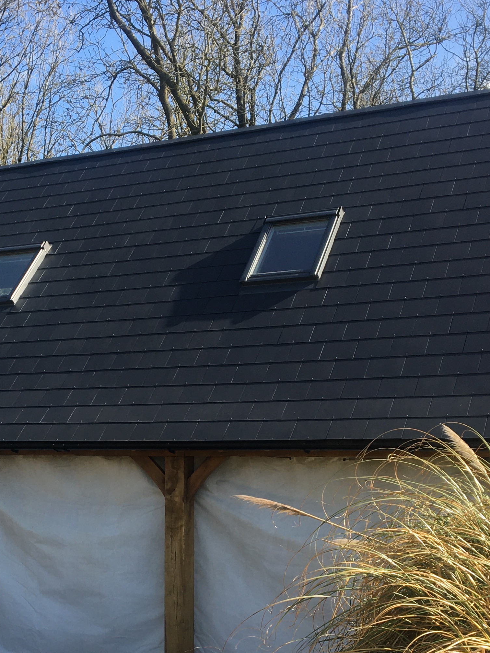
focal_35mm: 58
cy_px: 471
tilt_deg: -1.0
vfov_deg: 32.7
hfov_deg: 25.0
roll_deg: -0.9
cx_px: 146
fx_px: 1095
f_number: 2.2
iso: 25
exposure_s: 1/641
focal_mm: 4.15
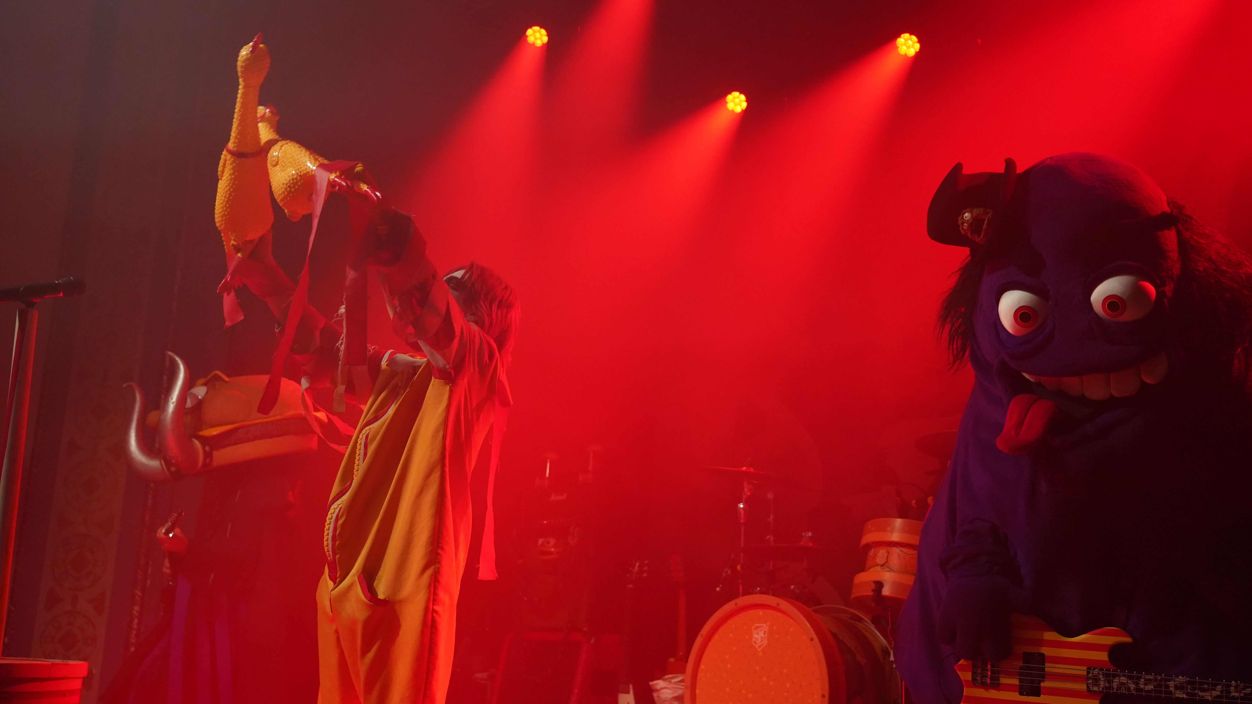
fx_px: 1361
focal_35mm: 41
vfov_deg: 29.0
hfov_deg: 49.4
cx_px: 628
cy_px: 353
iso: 4000
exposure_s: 1/160
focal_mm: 39
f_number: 4
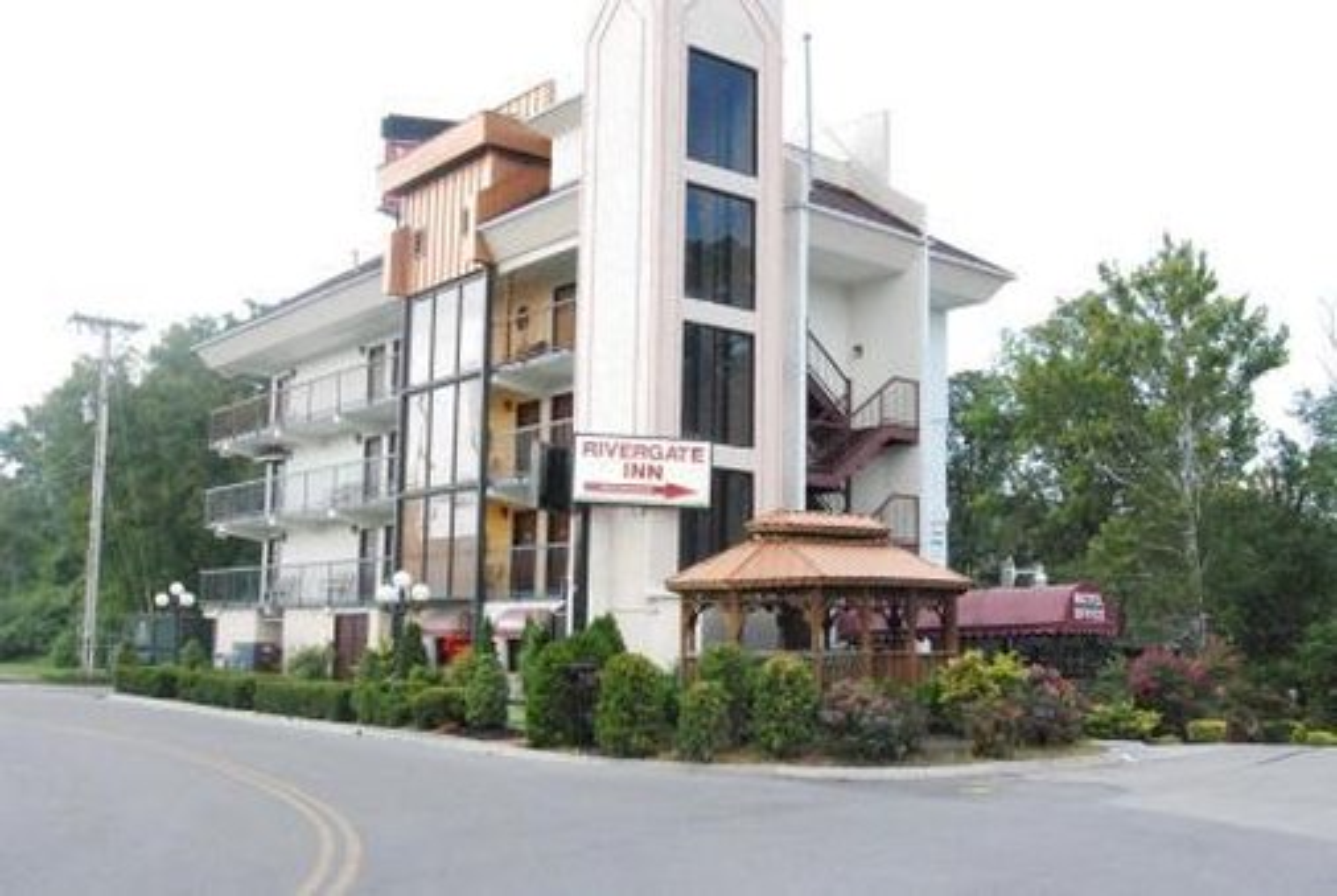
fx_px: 1339
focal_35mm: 36
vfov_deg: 37.0
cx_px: 668
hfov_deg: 53.1
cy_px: 448
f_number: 13
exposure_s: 1/640
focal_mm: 24
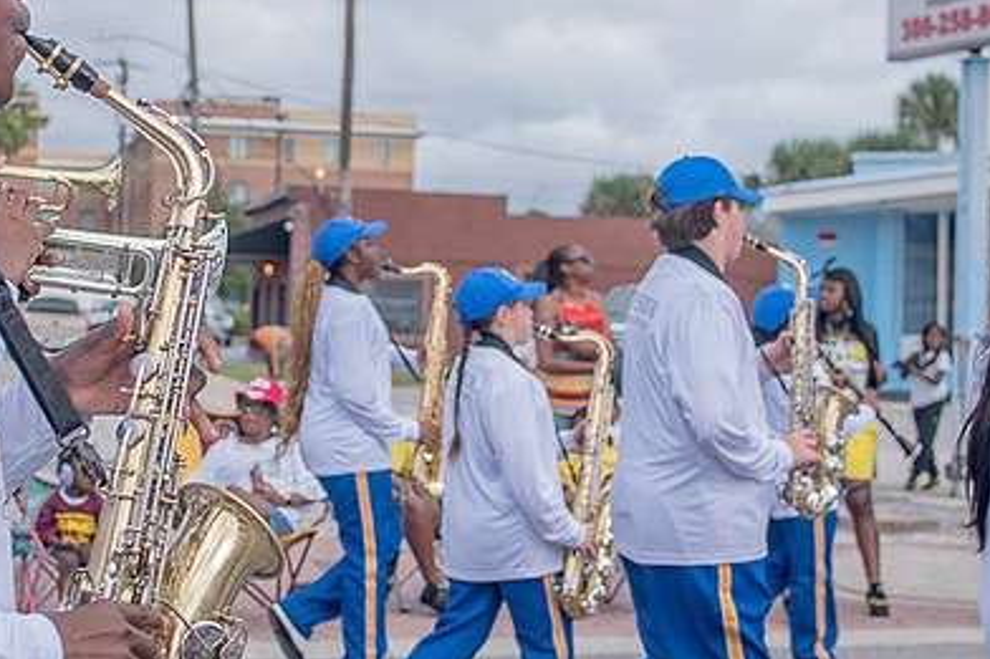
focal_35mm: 77
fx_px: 2117
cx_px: 356
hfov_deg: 26.2
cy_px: 304
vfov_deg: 17.7
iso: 100
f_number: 4
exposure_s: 1/500
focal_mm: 35
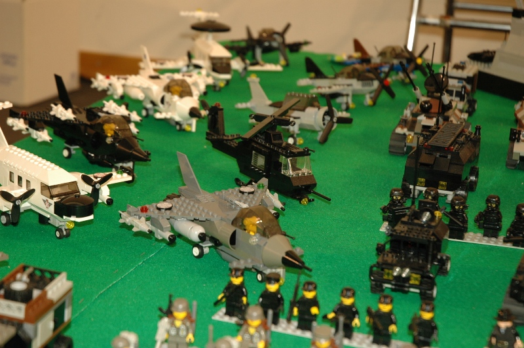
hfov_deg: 24.2
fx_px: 1221
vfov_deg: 16.2
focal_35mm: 84
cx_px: 262
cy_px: 174
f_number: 4.5
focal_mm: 56
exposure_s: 1/60
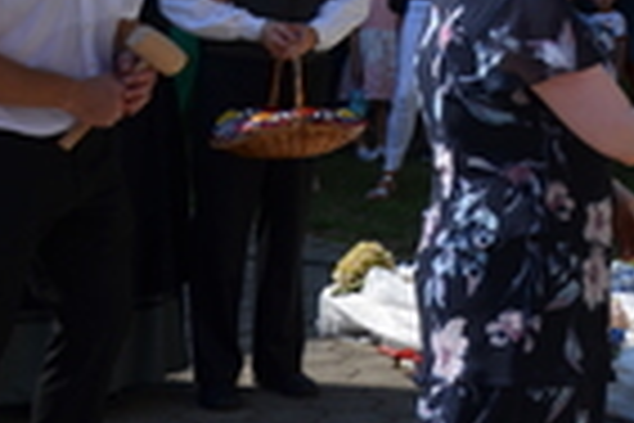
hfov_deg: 17.2
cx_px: 994
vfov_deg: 12.5
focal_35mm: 105
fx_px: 1849
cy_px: -189
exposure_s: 1/250
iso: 100
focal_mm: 22
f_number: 8
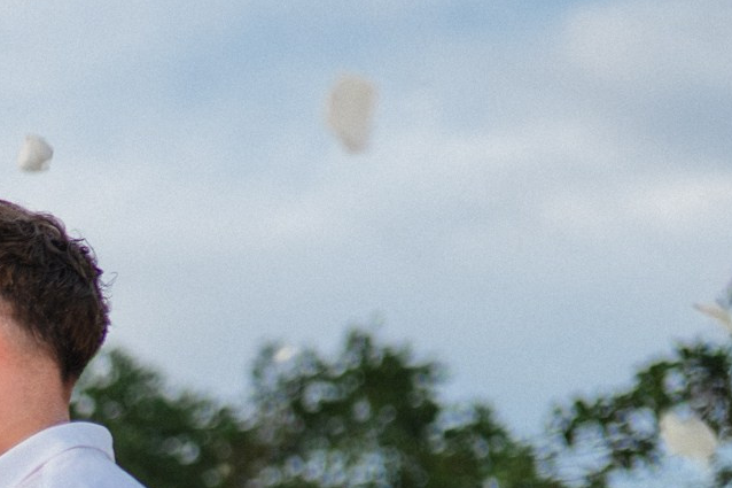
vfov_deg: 6.9
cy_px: 711
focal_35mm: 195
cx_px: -540
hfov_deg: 10.0
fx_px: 3964
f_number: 2
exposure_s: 1/400
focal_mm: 50
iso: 1000
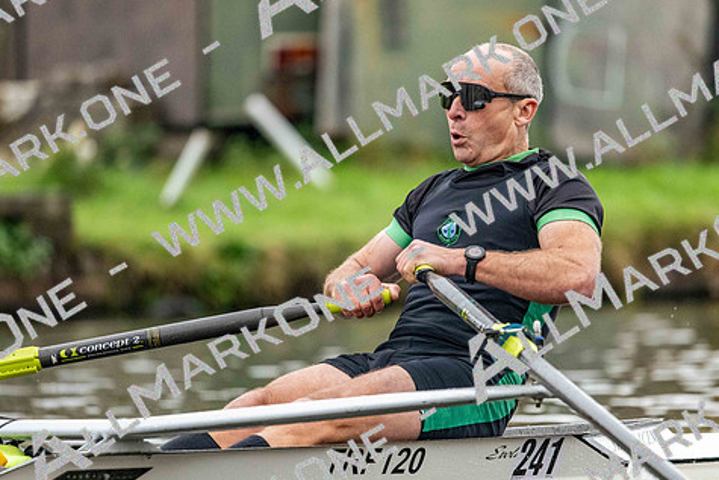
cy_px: 261
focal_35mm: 488
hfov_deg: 4.2
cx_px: 339
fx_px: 9749
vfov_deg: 2.8
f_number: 4.5
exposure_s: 1/2500
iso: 5000
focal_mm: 400
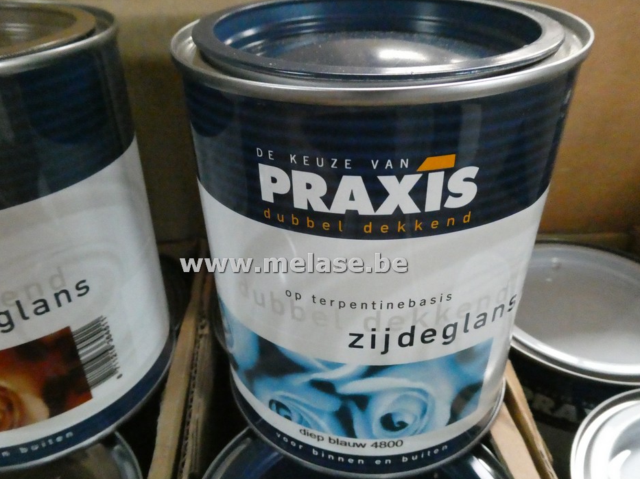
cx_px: 295
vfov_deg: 49.6
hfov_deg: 63.4
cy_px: 263
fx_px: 517
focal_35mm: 28
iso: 2500
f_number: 3.3
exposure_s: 1/125
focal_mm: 4.3
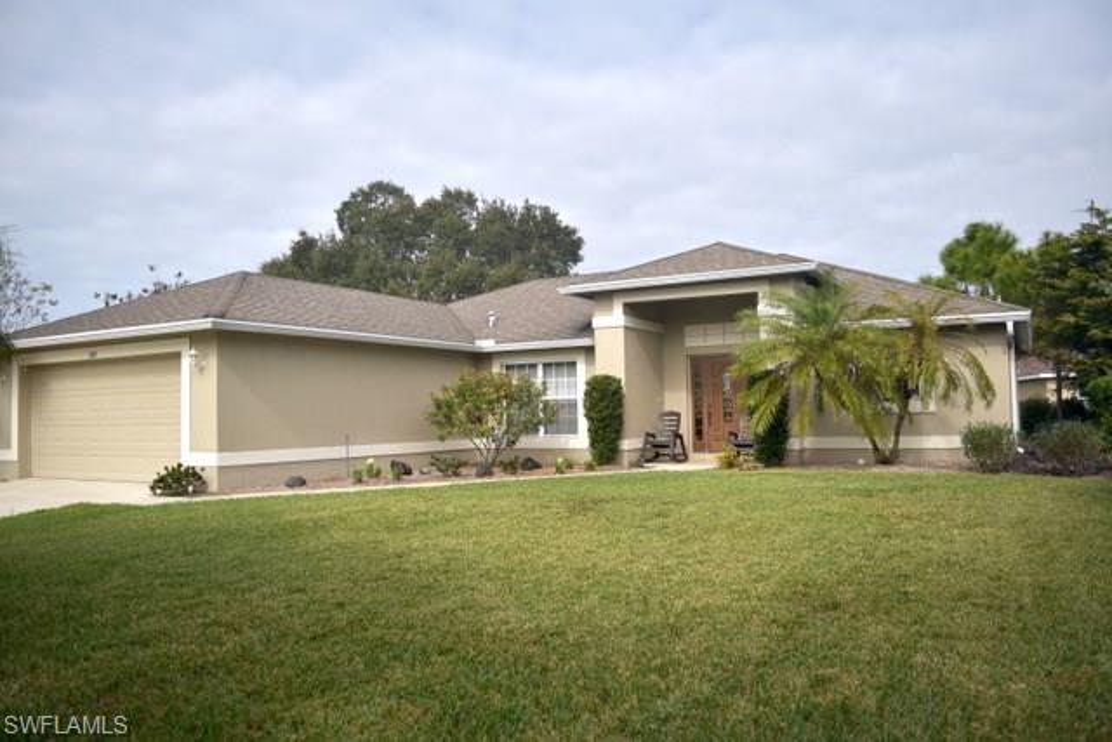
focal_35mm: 27
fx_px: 834
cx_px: 556
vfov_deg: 48.0
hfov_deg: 67.4
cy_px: 371
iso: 200
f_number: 3.5
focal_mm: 18
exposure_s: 1/2500
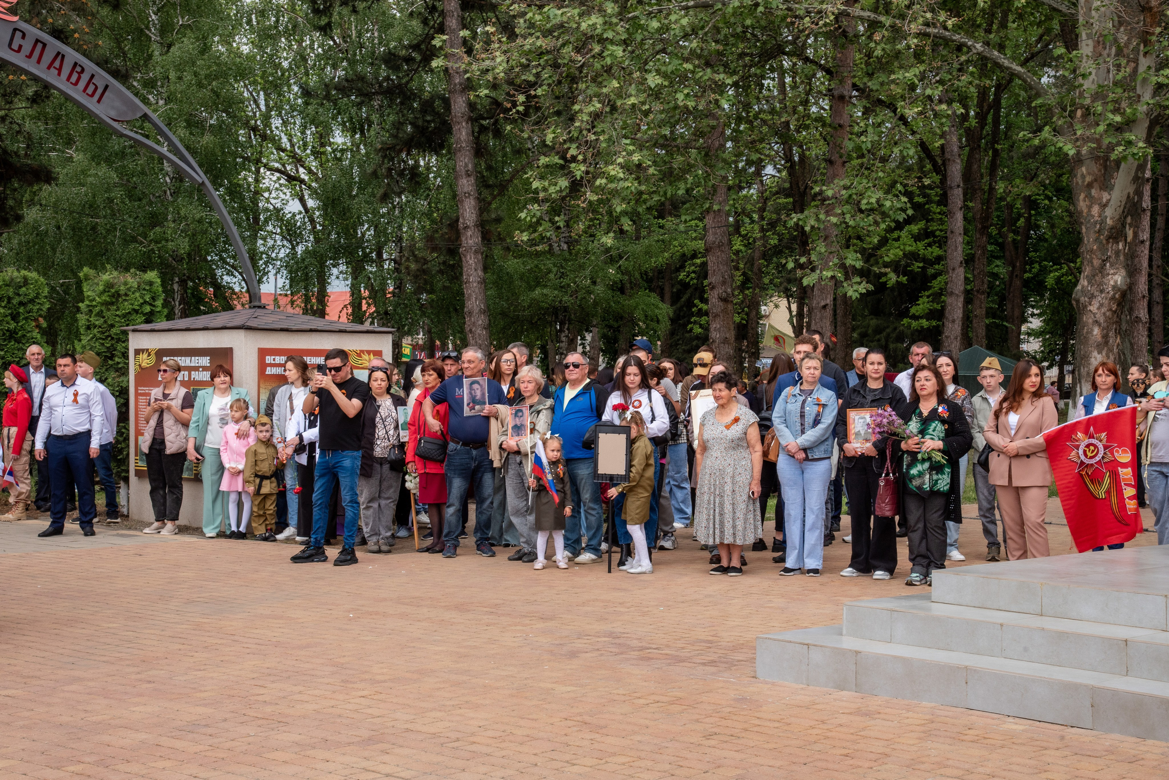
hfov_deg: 35.1
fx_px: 1851
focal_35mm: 57
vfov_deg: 23.8
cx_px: 584
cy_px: 390
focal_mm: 55
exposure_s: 1/160
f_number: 13
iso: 320
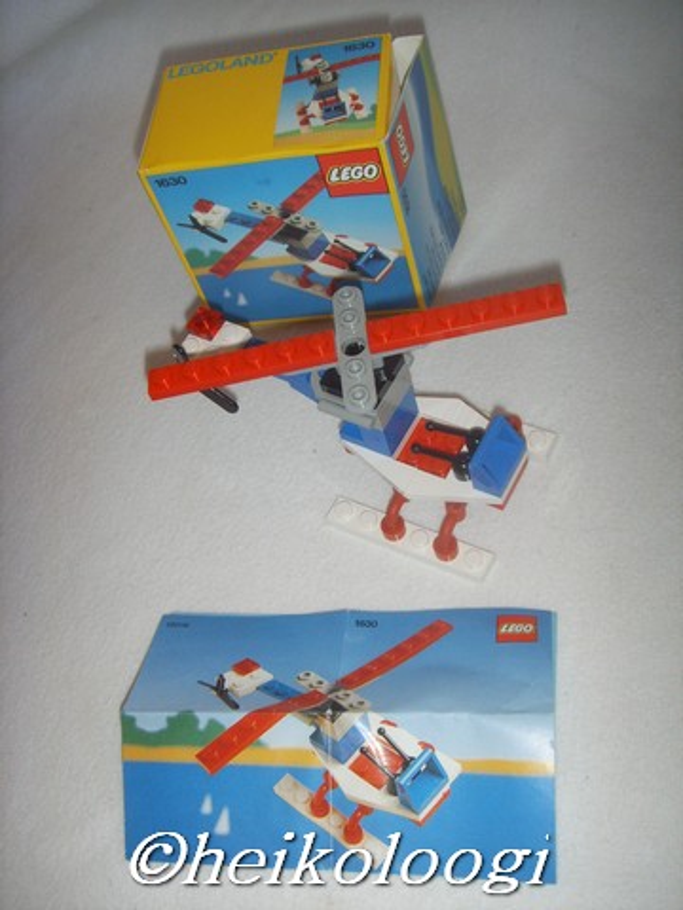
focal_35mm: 39
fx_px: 1026
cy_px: 455
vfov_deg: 47.9
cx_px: 342
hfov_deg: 36.8
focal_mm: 6.6
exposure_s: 1/45
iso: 100
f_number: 3.5
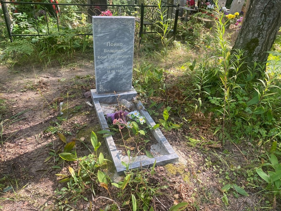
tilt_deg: -27.5
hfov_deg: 65.3
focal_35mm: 27
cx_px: 143
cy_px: 105
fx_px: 219
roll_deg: -1.6
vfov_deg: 51.4
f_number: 1.8
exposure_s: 1/121
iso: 50
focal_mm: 4.25
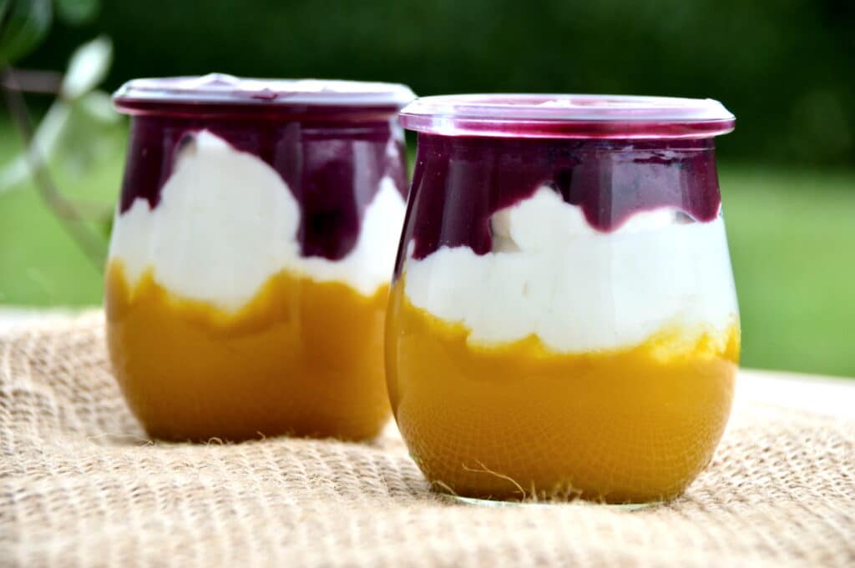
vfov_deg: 10.1
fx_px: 3204
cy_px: 284
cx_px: 428
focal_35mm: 135
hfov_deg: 15.2
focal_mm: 90
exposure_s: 1/60
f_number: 5.6
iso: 400
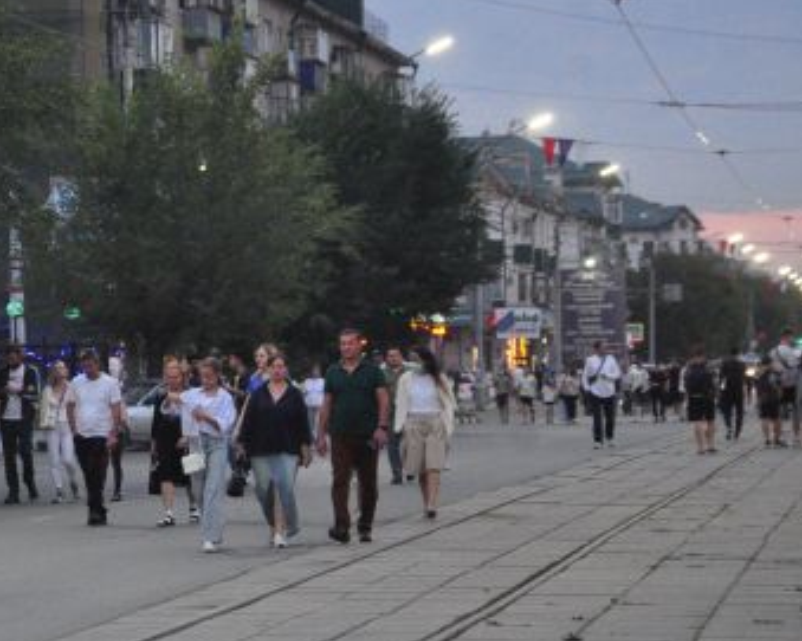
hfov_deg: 12.4
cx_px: 62
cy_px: 290
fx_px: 3654
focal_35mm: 154
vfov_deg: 10.0
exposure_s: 1/60
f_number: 5
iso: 3200
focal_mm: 58
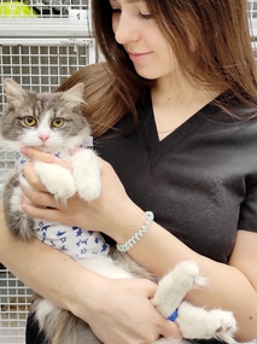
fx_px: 466
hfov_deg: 30.8
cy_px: 129
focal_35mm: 47
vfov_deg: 40.2
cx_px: 139
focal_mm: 5.43
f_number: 1.89
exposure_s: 1/60
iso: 120
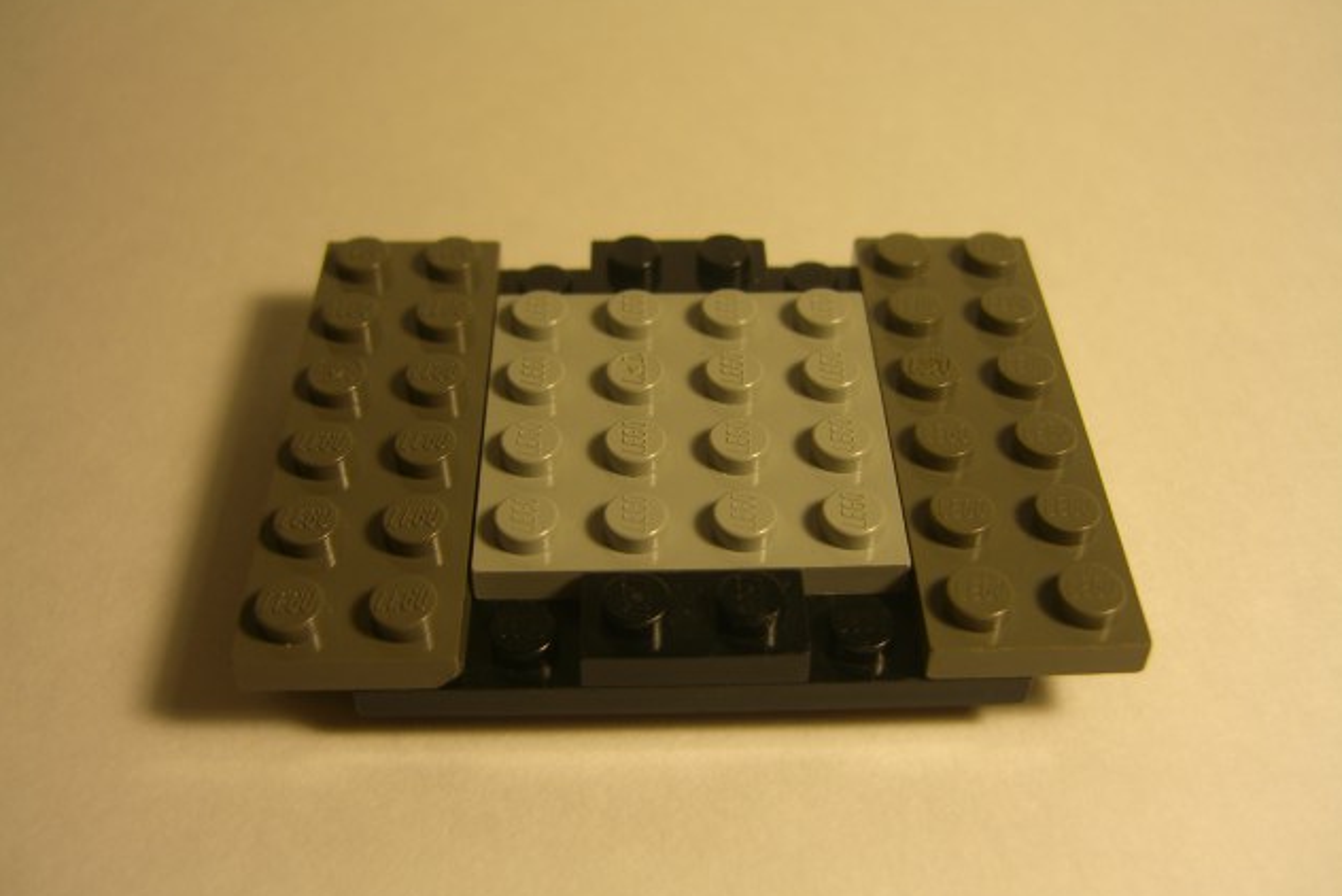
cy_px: 448
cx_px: 675
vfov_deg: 33.4
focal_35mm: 40
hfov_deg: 48.4
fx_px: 1492
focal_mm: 7.9
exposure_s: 1/60
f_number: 2.8
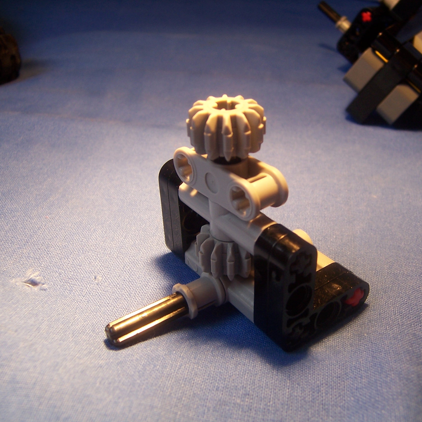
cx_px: 241
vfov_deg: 42.8
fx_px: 538
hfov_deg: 42.7
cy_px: 211
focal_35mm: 39
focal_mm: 5.5
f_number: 3.4
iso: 80
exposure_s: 1/90
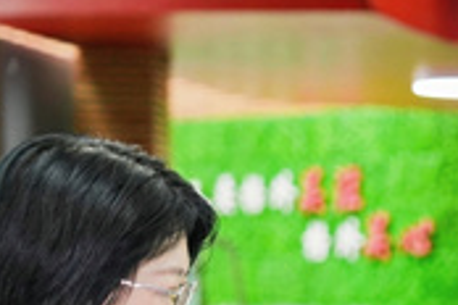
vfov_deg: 6.9
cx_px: 779
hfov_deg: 10.0
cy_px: 419
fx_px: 2493
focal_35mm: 196
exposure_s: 1/1.43
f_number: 2.8
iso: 1250
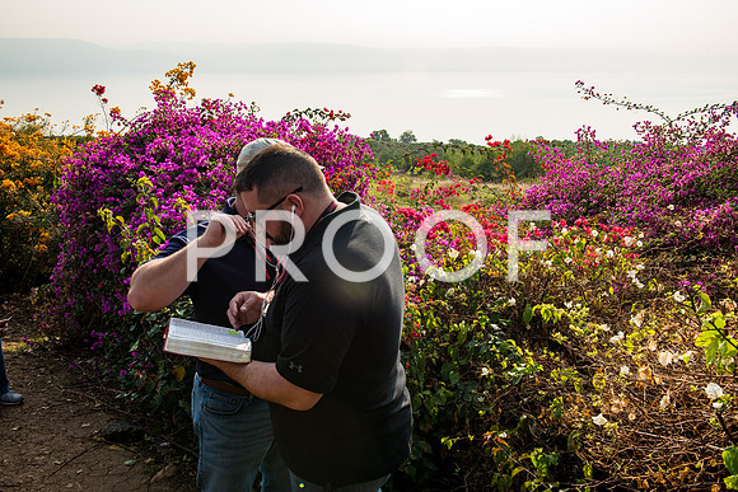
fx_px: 656
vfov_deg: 41.1
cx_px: 369
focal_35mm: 32
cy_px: 246
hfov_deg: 58.7
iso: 100
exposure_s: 1/125
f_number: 7.1
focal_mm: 32
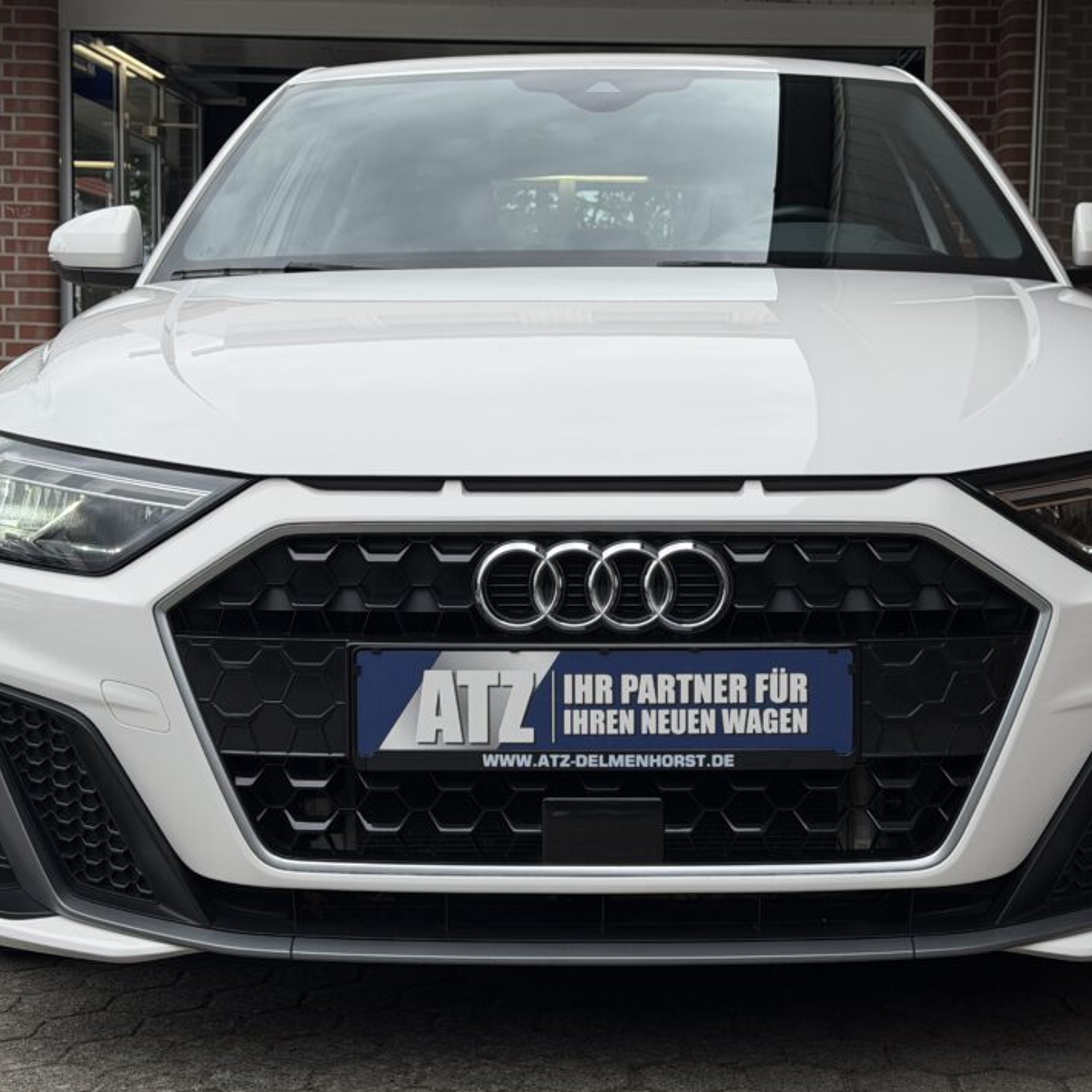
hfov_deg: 28.1
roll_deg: -0.9
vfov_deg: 28.2
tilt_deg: -5.3
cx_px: 609
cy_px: 514
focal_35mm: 61
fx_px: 2177
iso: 64
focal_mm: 6.76
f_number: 1.78
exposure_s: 1/3226
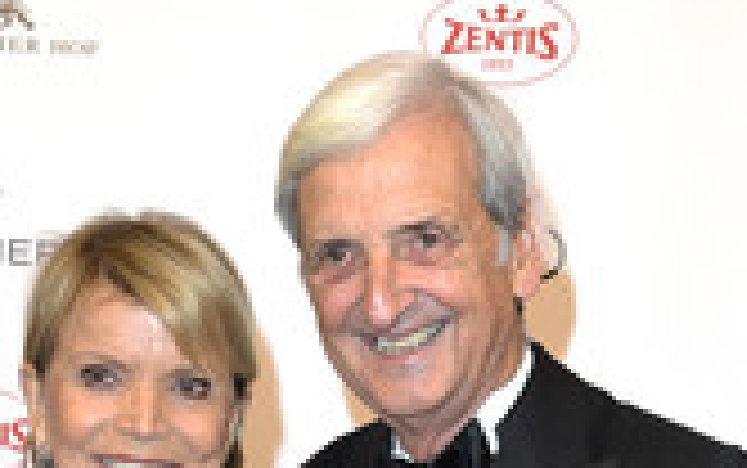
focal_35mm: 135
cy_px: 842
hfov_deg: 15.5
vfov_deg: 9.3
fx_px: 2750
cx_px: 342
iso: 400
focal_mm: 55
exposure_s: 1/250
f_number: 6.3
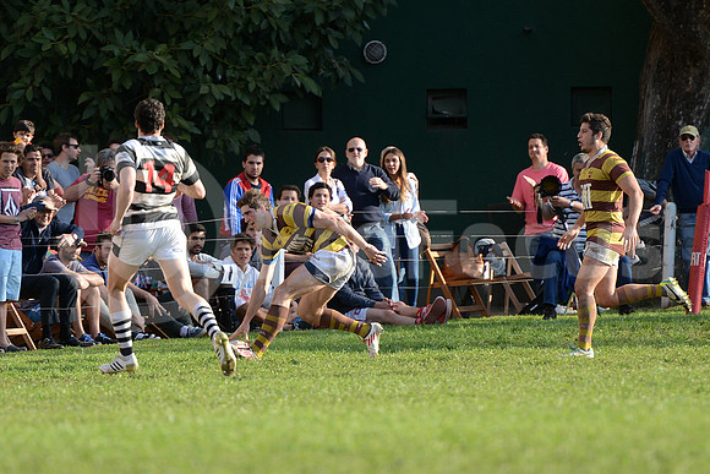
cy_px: 237
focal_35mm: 280
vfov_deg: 4.9
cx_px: 355
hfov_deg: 7.4
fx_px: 5523
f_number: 4
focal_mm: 280
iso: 320
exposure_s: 1/640
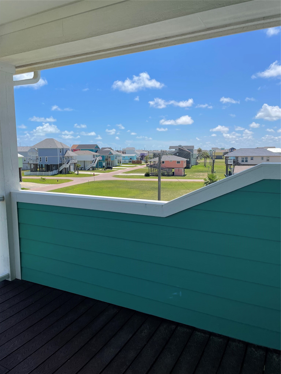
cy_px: 187
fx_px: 281
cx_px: 140
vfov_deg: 67.3
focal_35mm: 26
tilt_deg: -6.5
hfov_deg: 53.1
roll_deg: +3.5
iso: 32
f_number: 1.6
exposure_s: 1/3509
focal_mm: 4.2
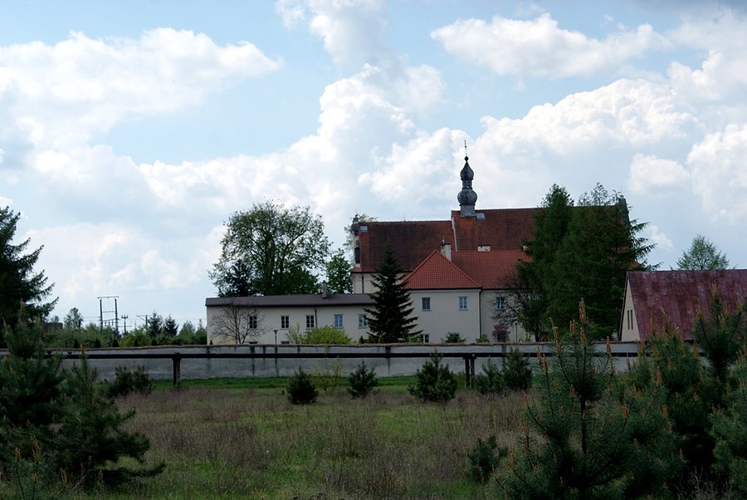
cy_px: 250
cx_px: 374
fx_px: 2181
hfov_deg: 19.4
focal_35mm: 105
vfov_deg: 13.1
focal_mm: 70
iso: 100
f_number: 10
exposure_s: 1/200
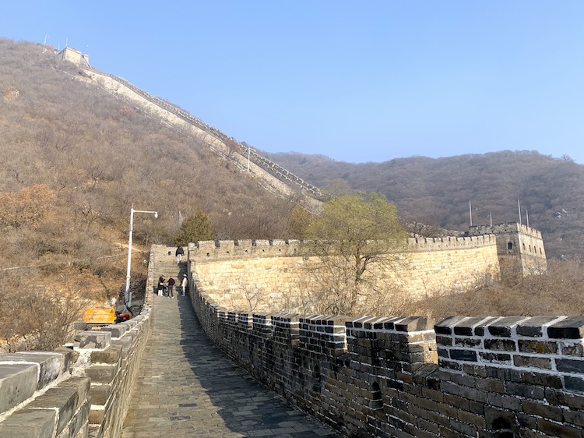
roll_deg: +1.6
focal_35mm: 26
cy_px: 219
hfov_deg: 67.3
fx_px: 439
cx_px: 292
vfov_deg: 53.0
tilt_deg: +11.8
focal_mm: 4.25
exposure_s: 1/1634
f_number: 1.8
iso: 25
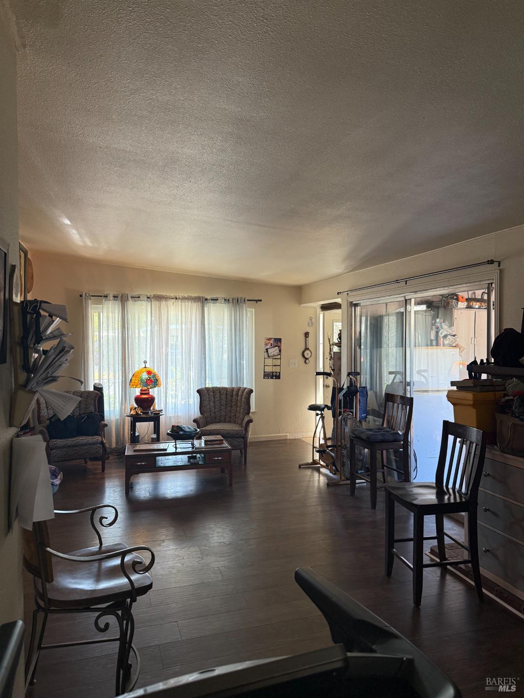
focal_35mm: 24
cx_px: 262
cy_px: 349
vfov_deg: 71.6
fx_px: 484
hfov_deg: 56.8
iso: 200
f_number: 1.78
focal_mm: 6.76
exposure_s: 1/60
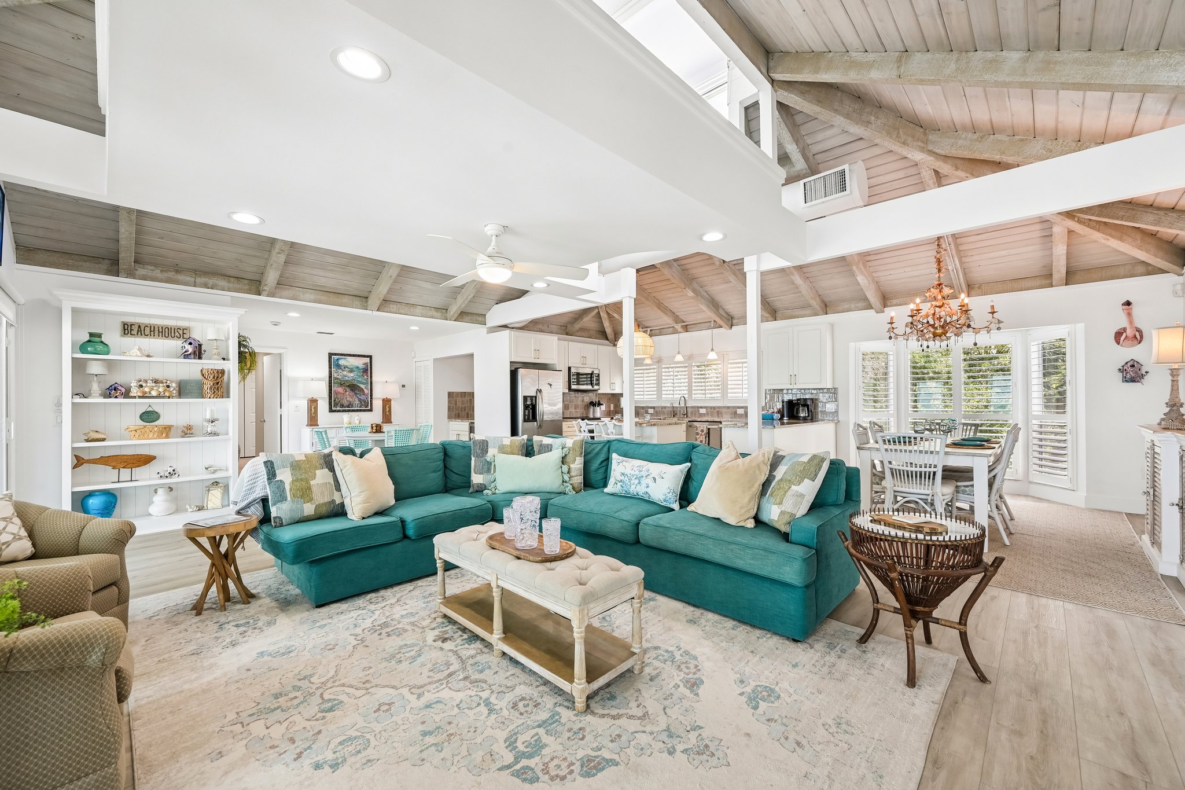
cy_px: 395
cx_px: 592
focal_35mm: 14
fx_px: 461
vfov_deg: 81.2
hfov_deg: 104.3
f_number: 8
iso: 400
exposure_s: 1/40
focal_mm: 14
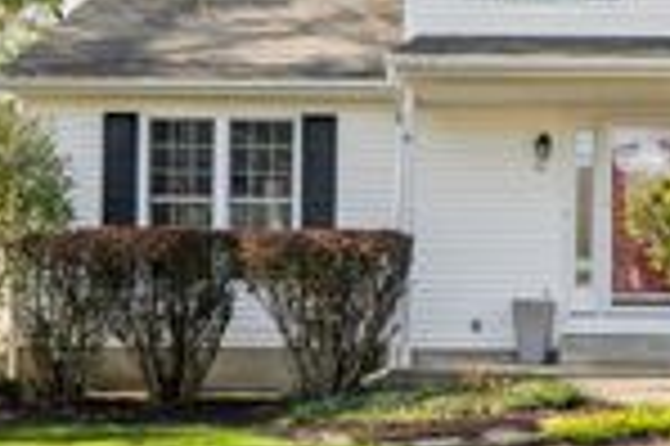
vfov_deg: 20.2
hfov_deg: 29.3
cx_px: 549
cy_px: 268
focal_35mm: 67
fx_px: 1246
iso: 400
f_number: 10
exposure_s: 1/40
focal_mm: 20
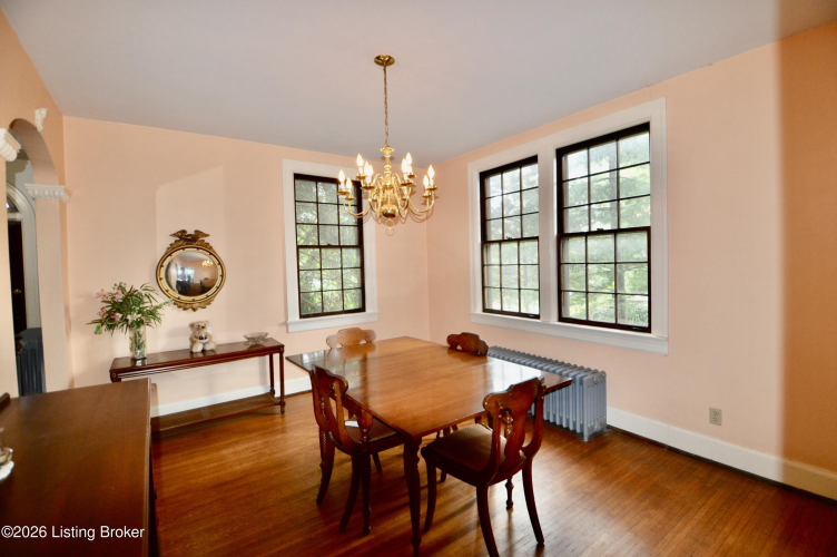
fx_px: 348
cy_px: 278
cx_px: 418
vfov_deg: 77.2
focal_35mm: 15
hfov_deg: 100.4
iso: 640
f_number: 3.5
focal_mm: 10
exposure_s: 1/60
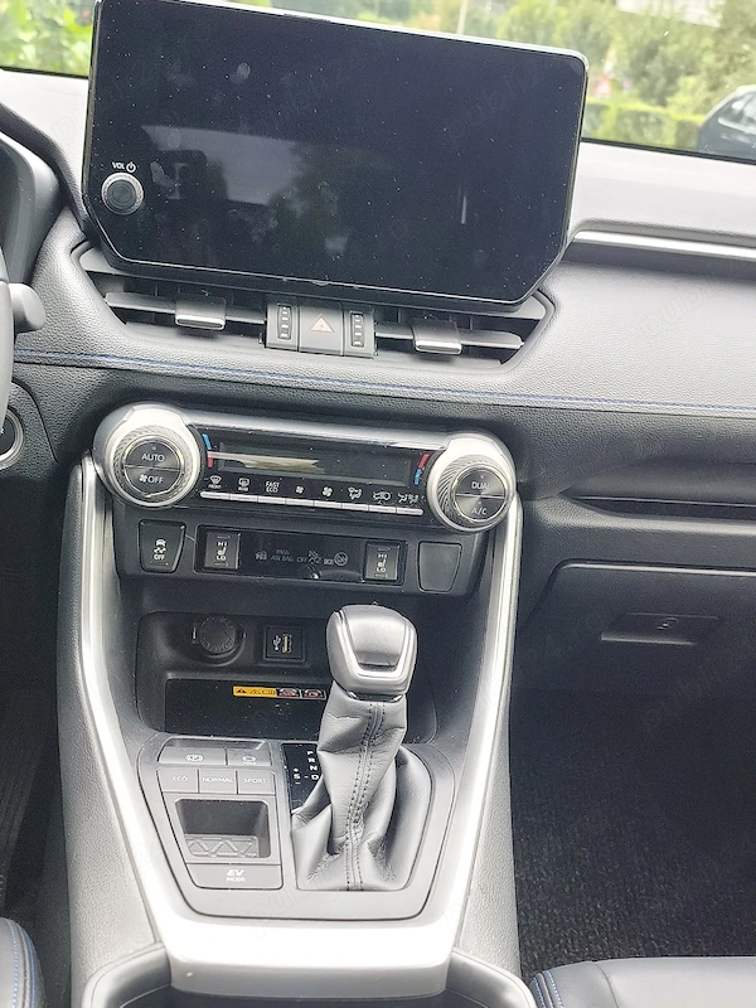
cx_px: 378
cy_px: 504
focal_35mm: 46
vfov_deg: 41.2
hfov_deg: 31.5
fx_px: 1339
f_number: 1.7
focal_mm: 6.06
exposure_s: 1/101
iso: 250
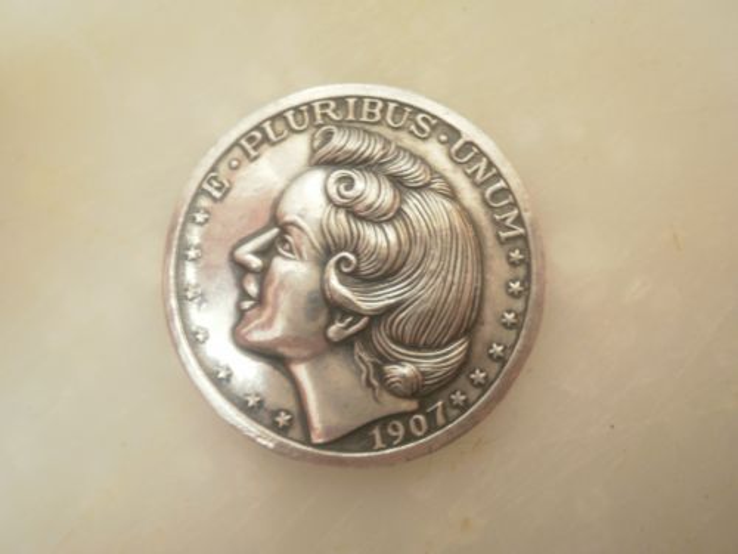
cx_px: 369
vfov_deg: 45.4
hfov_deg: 58.4
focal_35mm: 31
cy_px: 277
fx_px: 661
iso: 100
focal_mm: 5.45
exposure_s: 1/3
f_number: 2.9
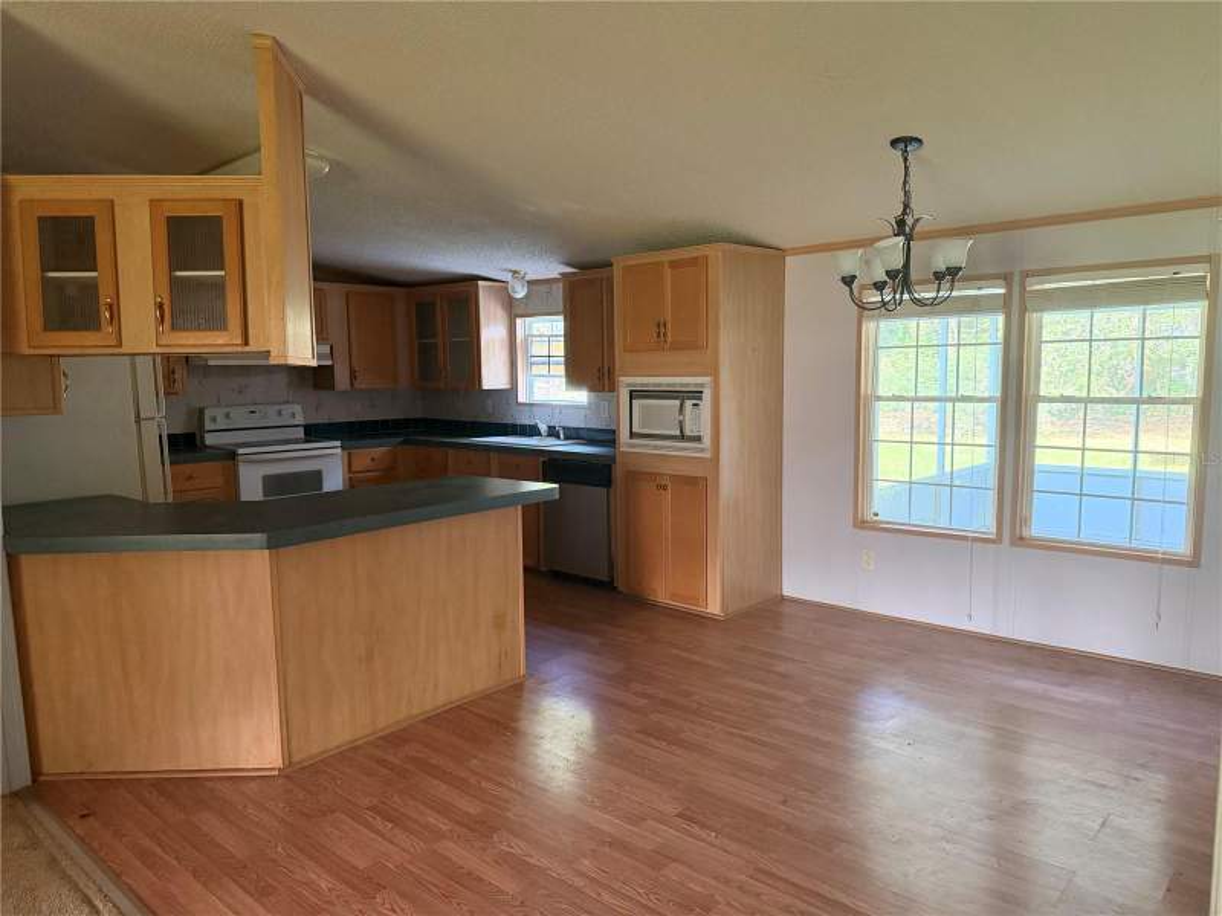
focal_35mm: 24
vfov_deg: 56.8
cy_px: 458
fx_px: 847
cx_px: 611
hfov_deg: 71.6
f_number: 1.78
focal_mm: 6.76
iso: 800
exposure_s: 1/60
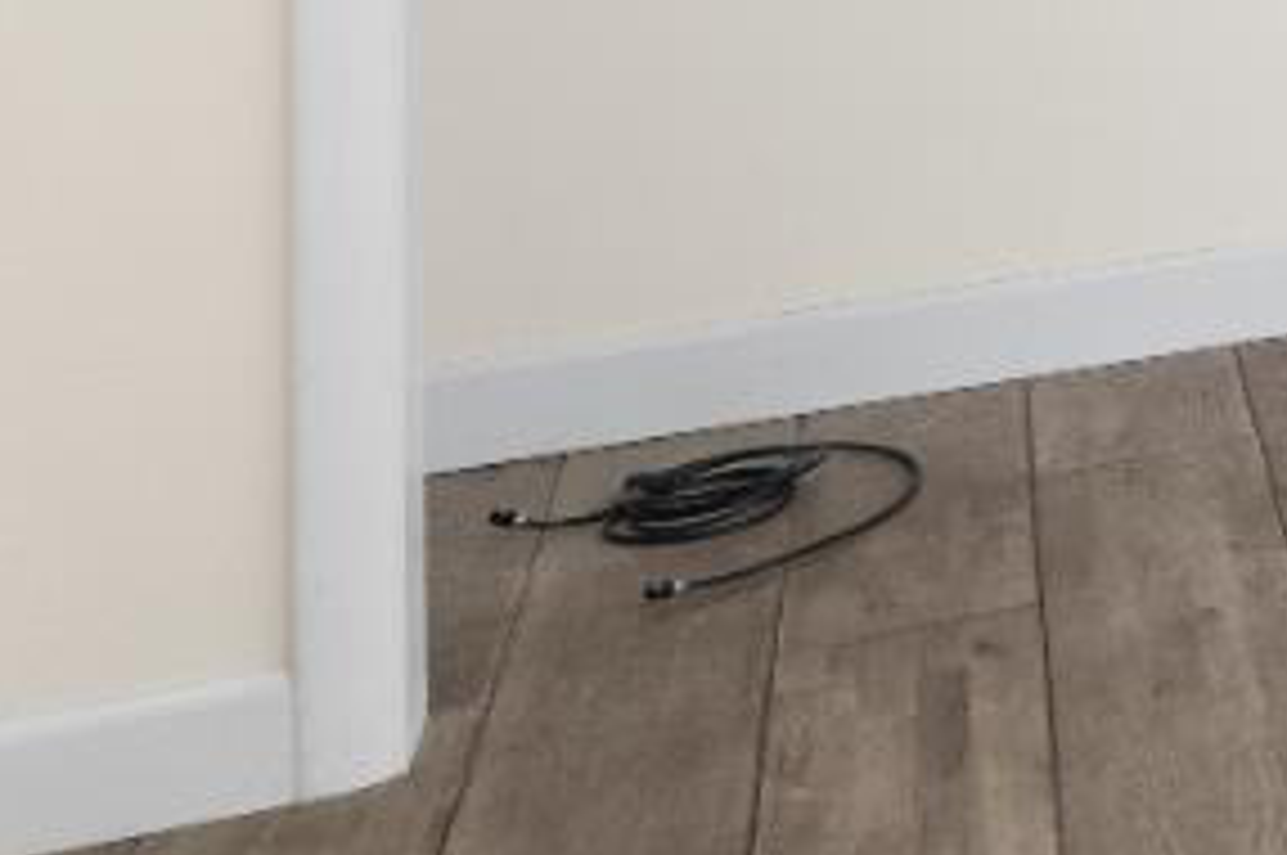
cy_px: -745
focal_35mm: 84
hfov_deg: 15.2
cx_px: 3006
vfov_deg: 14.1
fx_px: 3000
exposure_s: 1/250
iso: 400
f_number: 6.3
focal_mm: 16
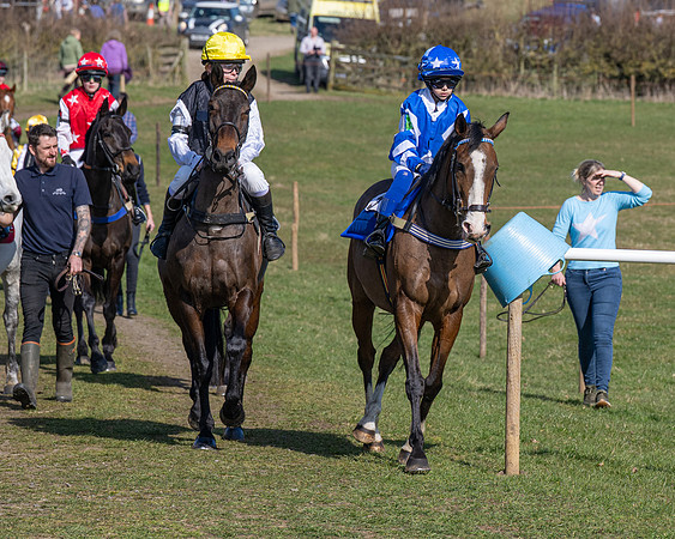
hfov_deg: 8.0
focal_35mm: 242
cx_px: 505
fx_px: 4829
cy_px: 217
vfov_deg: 6.4
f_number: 5
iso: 200
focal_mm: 115
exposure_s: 1/2000
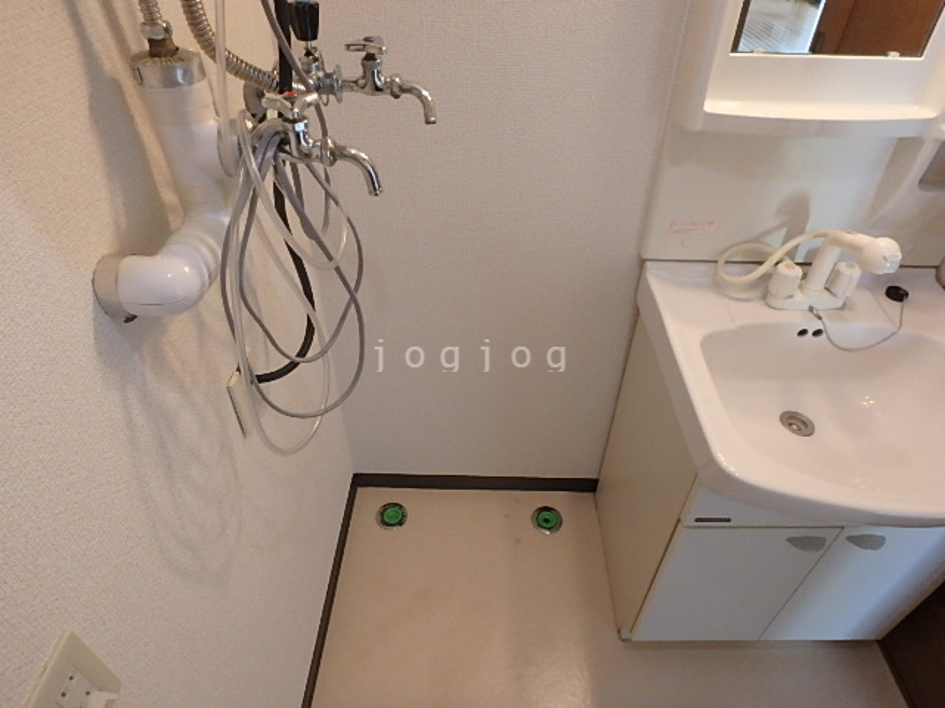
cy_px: 354
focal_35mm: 21
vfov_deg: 63.4
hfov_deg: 79.0
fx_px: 573
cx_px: 472
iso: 500
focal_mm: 3.7
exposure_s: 1/30
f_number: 3.5
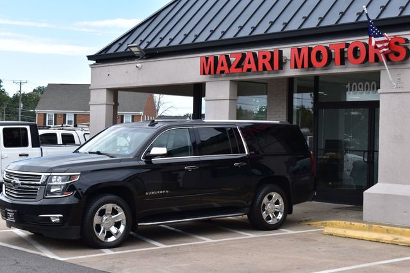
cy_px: 136
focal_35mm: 69
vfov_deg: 19.7
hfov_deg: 29.3
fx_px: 785
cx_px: 205
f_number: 10
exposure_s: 1/250
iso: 400
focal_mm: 46
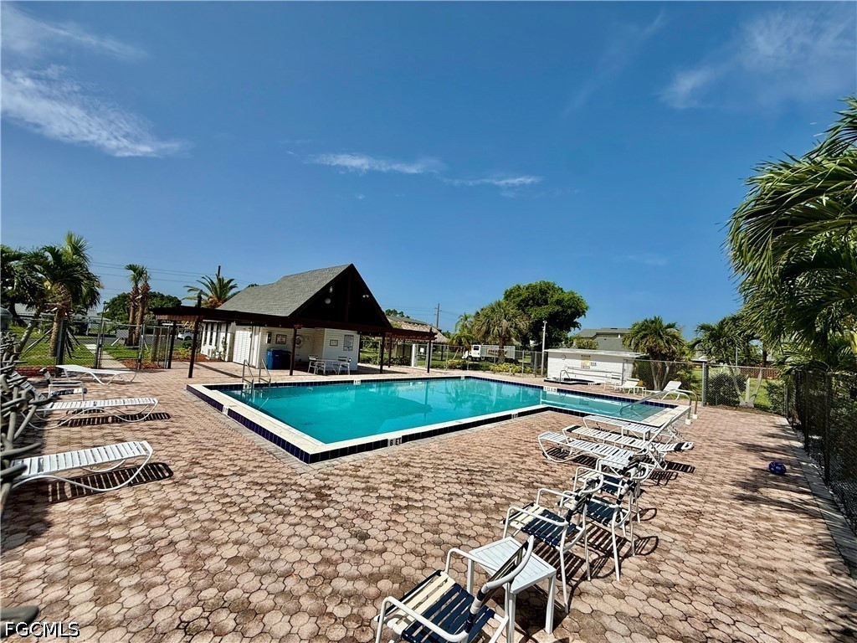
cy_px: 322
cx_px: 428
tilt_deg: +4.9
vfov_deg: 85.7
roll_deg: -4.6
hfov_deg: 102.1
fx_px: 347
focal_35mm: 14
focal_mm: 2.22
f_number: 2.2
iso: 50
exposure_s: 1/3891
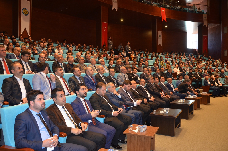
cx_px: 114
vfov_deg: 47.7
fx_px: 171
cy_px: 76
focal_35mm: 27
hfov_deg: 67.5
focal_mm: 18
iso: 1400
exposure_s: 1/60
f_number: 3.5
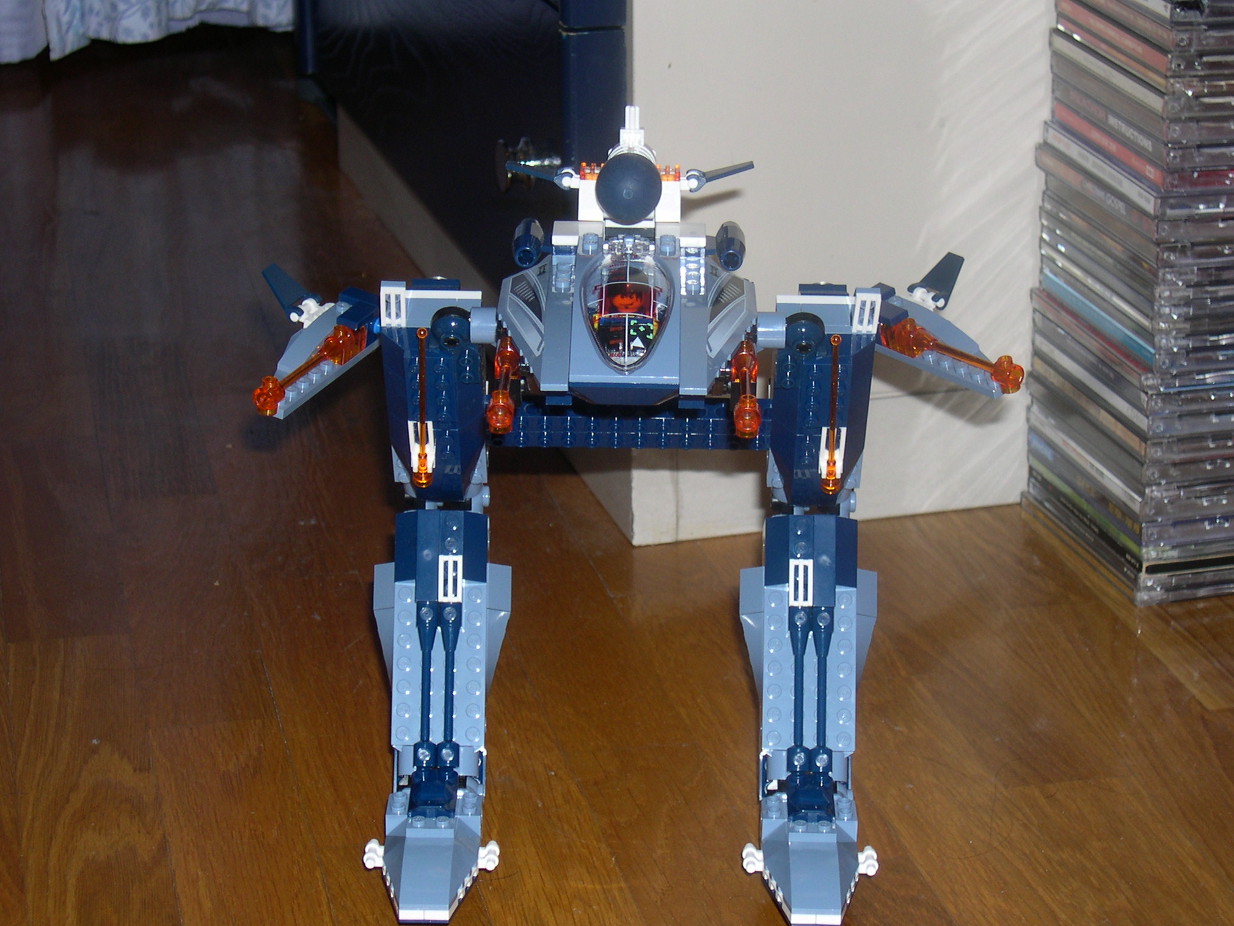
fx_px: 2888
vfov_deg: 18.2
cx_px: 596
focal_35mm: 81
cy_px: 479
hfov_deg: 24.1
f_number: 3.8
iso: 100
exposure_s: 1/60
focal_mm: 15.3
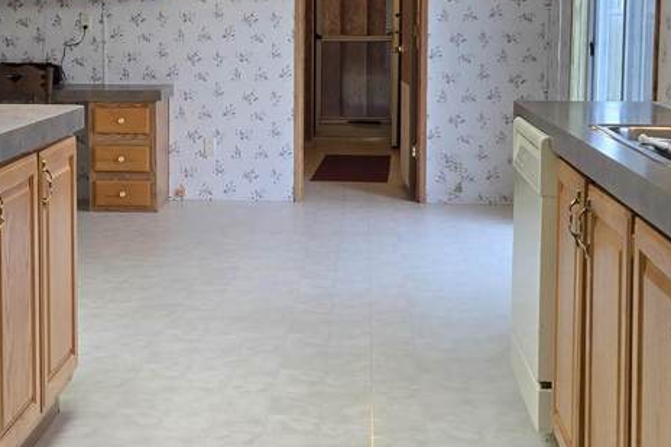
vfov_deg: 20.5
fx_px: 1230
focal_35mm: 66
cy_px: 126
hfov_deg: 30.3
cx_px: 213
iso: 80
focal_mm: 5.4
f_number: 1.8
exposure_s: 1/120
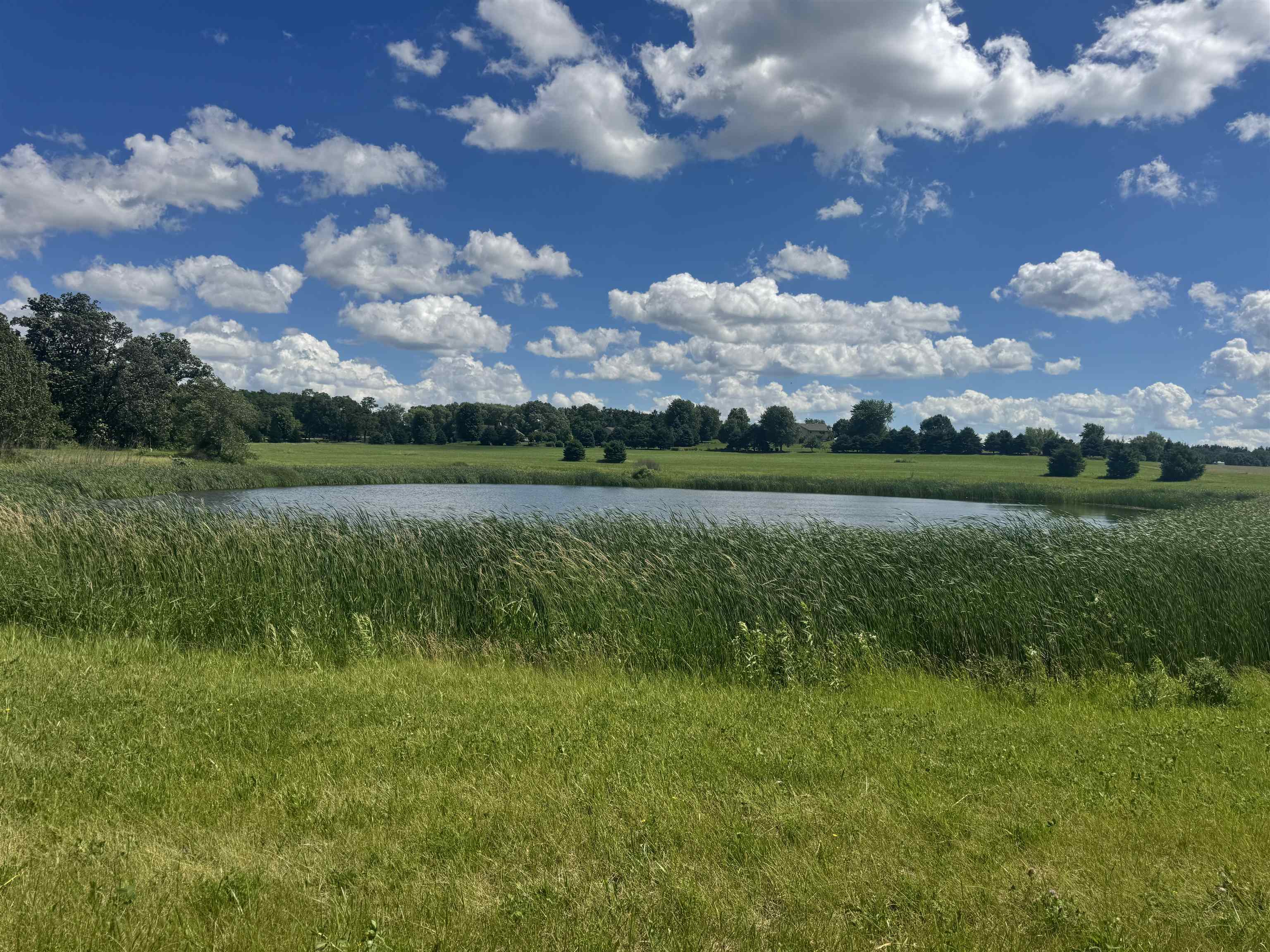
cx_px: 635
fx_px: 881
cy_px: 476
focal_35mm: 24
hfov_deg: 71.6
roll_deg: -1.4
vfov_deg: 56.8
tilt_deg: -2.4
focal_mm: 6.76
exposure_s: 1/9009
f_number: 1.78
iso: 80
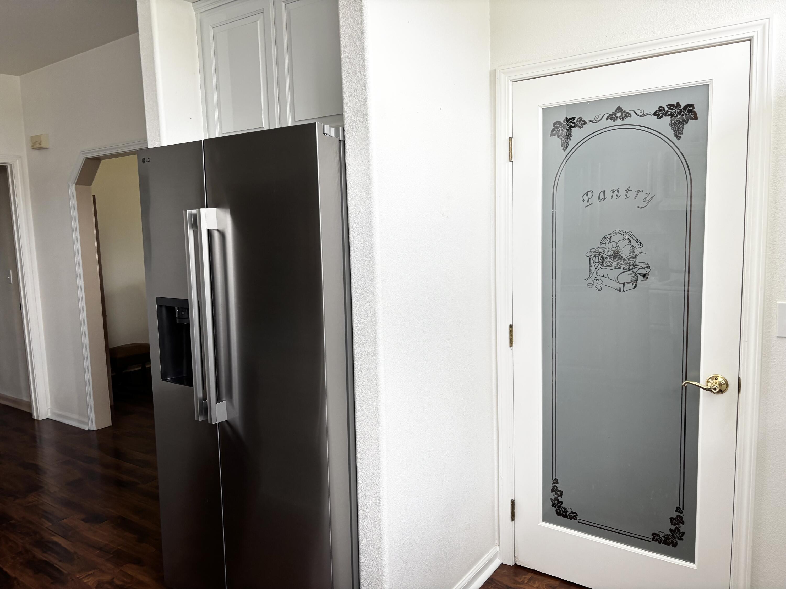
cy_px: 294
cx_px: 393
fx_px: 590
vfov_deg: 53.1
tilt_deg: -5.8
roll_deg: +1.8
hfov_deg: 67.3
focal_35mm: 26
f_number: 1.6
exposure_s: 1/120
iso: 80
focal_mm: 5.96
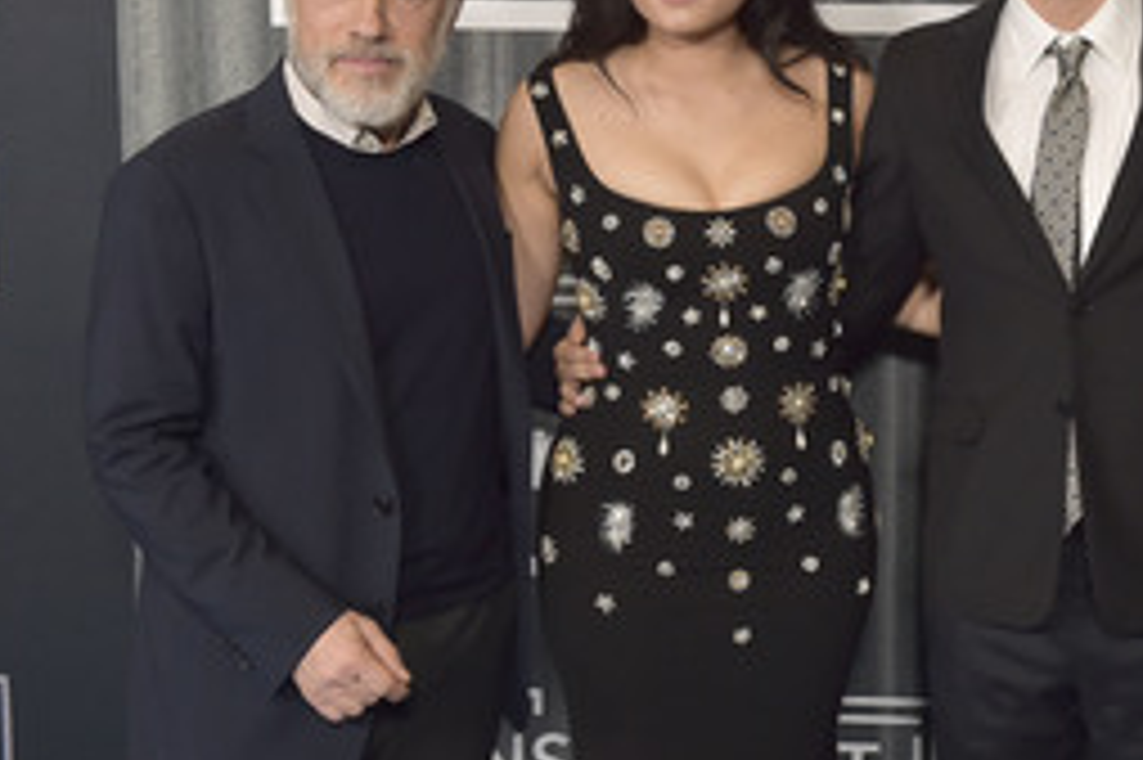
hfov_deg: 25.7
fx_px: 2475
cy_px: 337
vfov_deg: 17.5
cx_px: 846
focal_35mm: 78
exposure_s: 1/250
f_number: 6.3
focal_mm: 44
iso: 2500
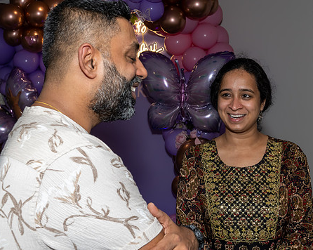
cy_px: 136
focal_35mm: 64
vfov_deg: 23.8
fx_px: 592
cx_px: 217
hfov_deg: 29.3
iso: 500
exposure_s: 1/250
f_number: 7.1
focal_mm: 30
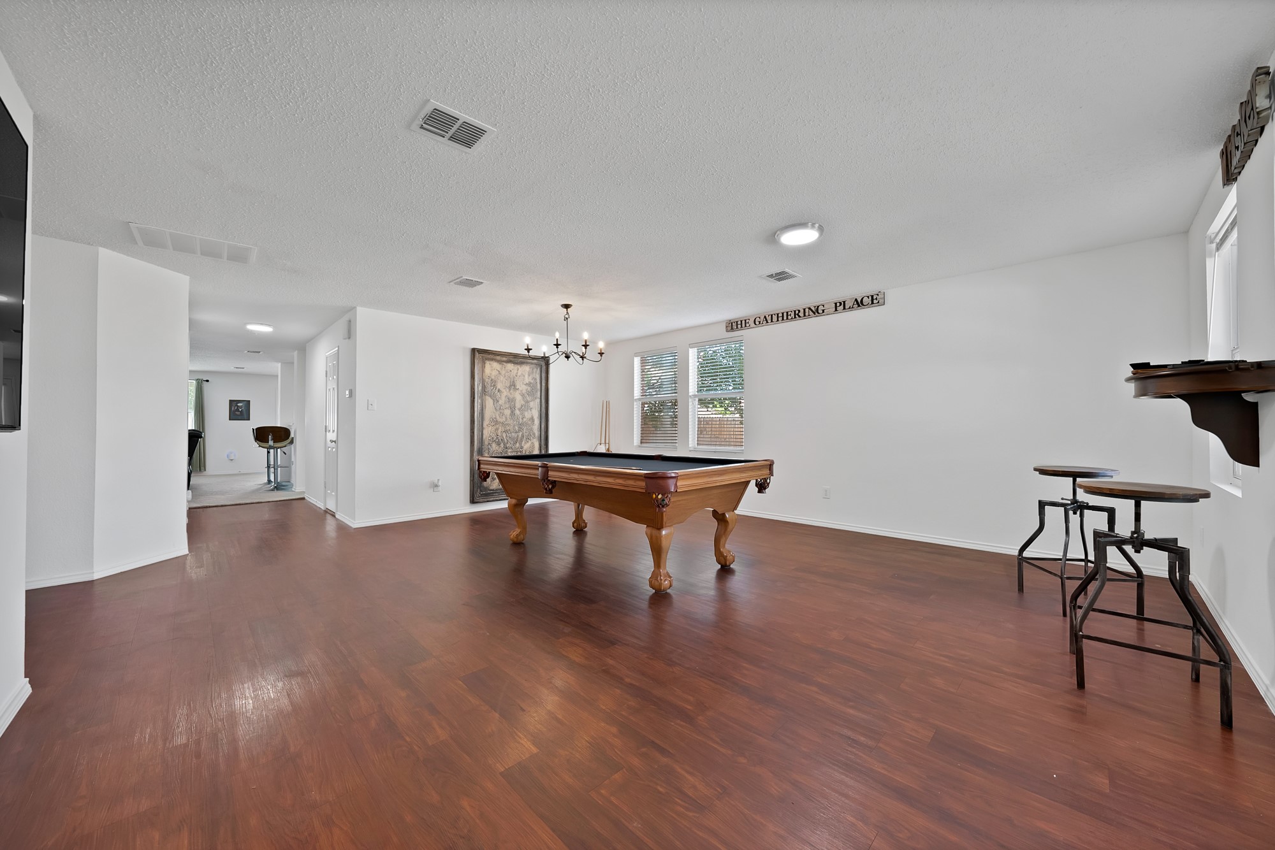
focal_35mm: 12
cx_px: 638
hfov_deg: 112.6
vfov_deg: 90.0
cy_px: 425
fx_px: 425
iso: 640
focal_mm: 12
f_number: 9
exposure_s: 1/3
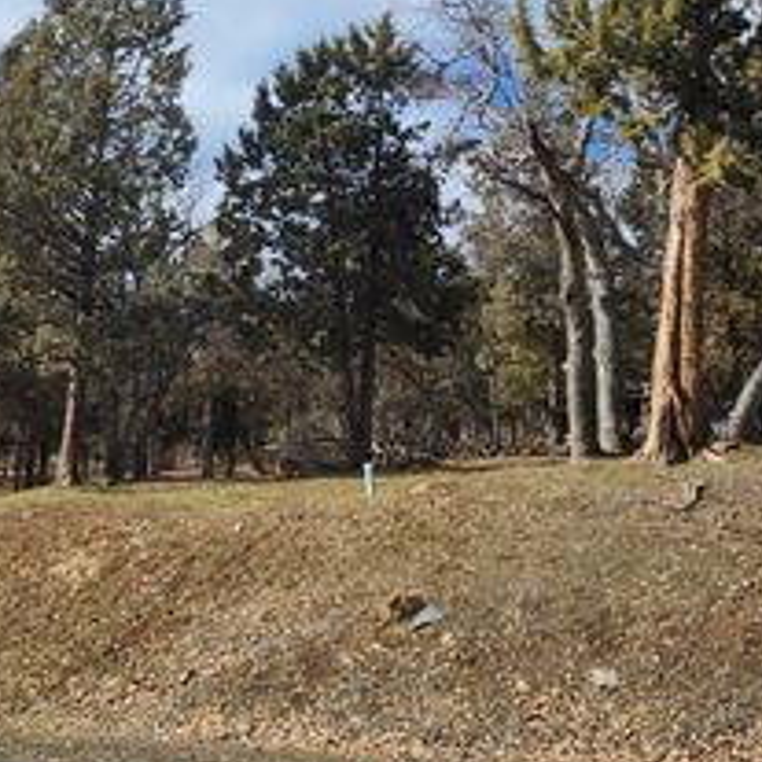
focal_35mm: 49
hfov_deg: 34.3
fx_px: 1220
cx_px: 247
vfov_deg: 33.1
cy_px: 90
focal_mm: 6.4
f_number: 1.8
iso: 12
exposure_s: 1/1336
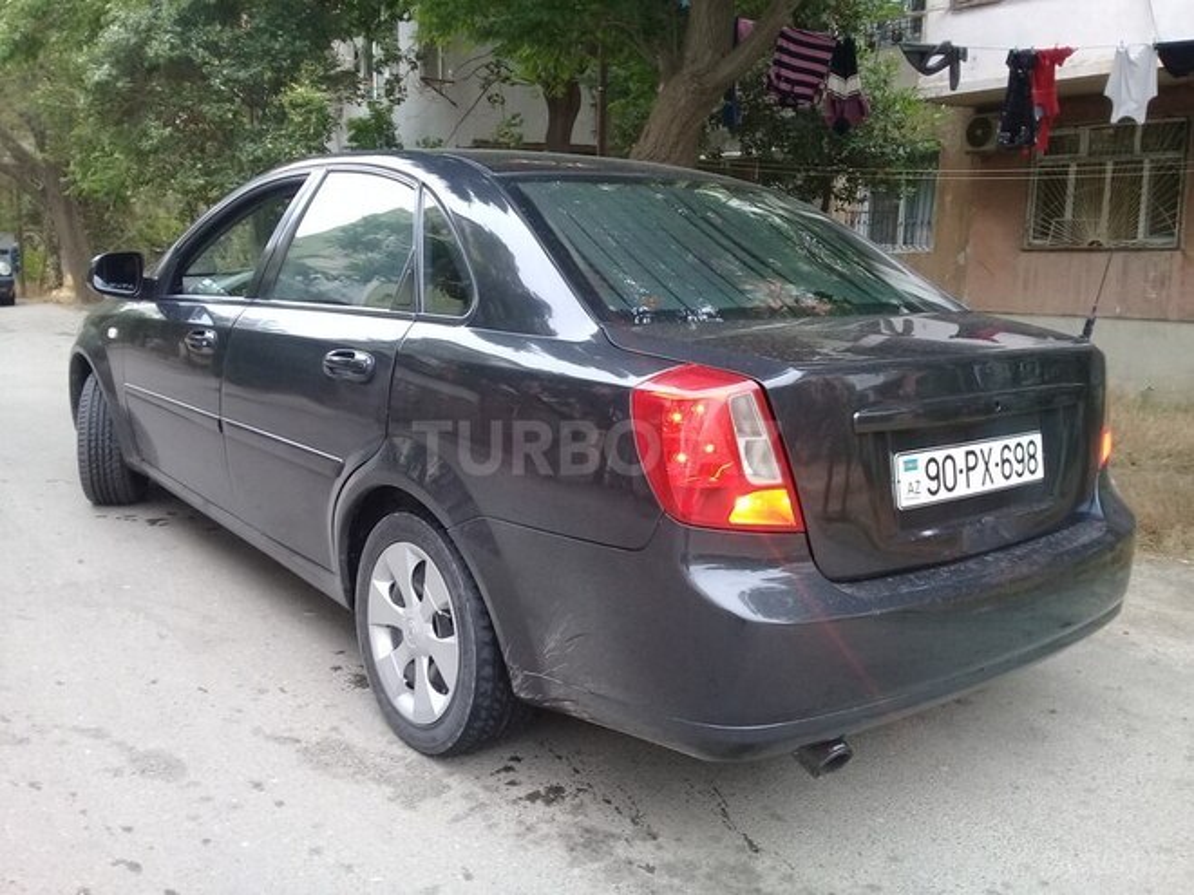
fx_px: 1069
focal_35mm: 31
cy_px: 448
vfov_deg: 45.4
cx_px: 597
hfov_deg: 58.4
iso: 64
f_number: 2.2
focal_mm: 3.3
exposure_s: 1/33
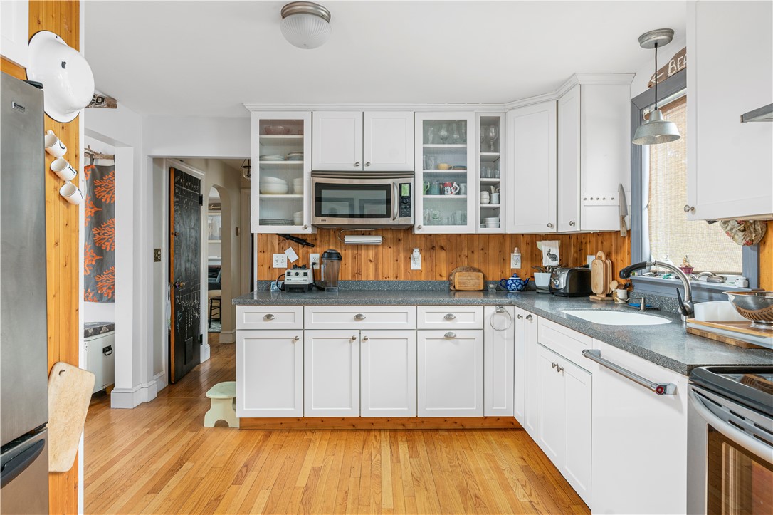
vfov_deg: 59.4
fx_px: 451
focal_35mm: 21
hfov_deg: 81.2
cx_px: 386
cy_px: 258
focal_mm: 21
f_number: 7.1
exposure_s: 1/13
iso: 400
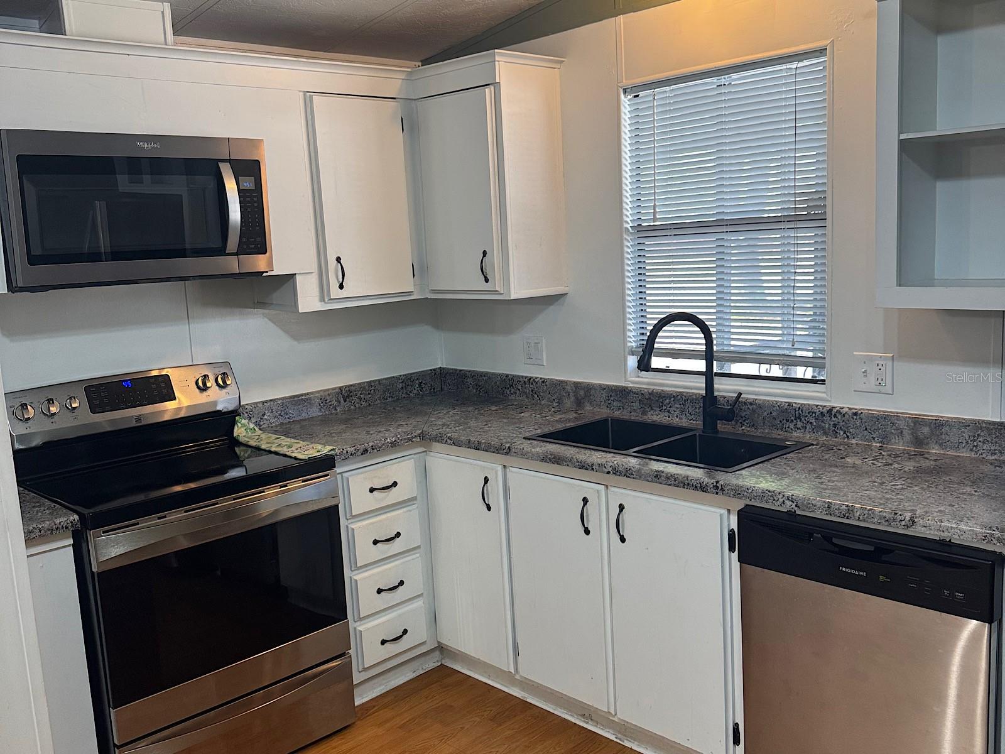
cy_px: 377
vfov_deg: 56.8
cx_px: 502
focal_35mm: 24
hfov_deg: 71.6
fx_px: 697
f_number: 1.78
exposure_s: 1/120
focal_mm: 6.76
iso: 200
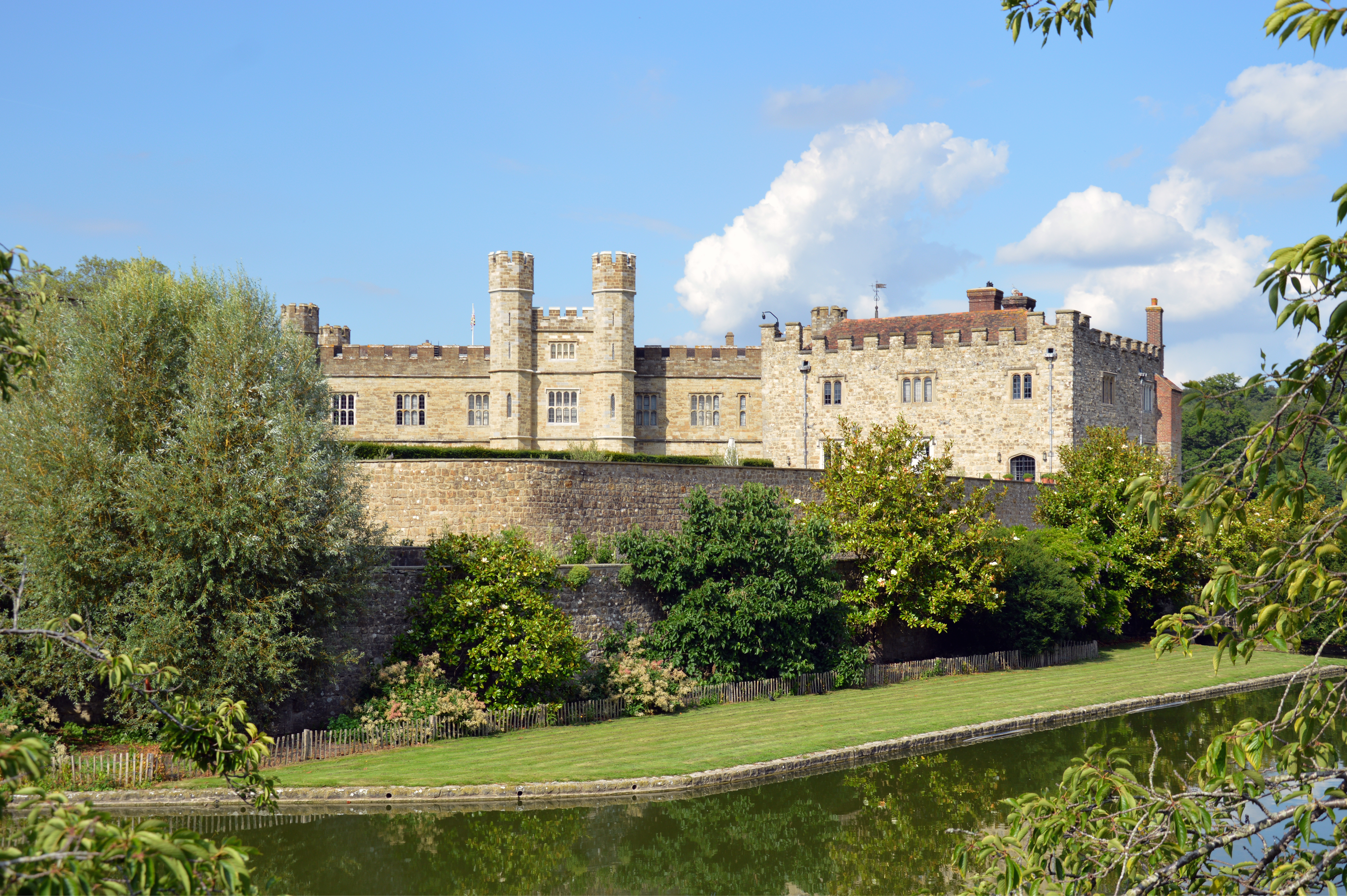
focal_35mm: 48
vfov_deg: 28.0
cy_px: 448
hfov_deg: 41.1
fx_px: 1794
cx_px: 674
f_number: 8
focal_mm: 32
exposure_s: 1/250
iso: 100
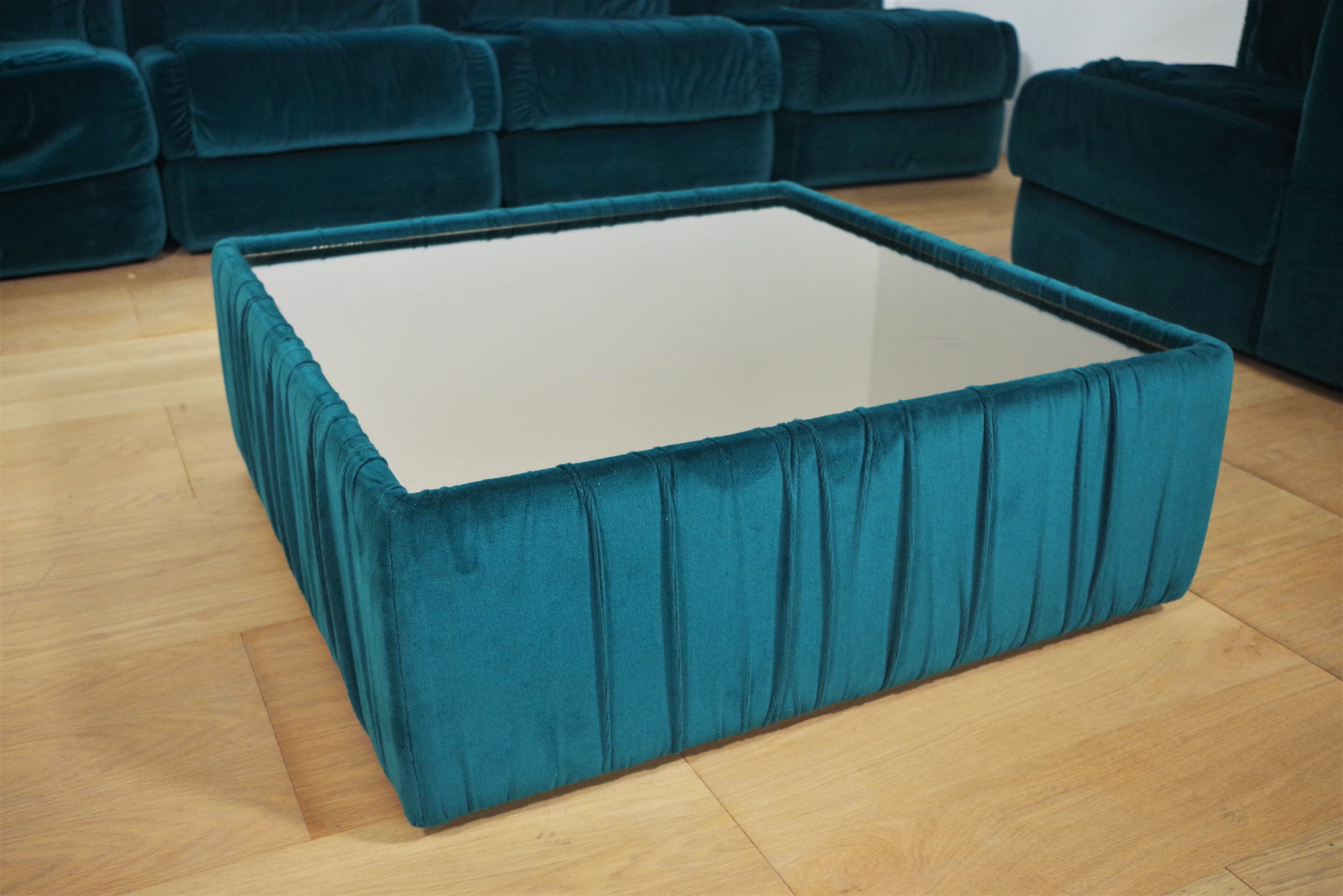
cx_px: 672
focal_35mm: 34
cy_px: 448
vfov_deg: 38.9
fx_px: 1268
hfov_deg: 55.8
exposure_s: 1/60
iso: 800
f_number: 4
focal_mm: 23.13
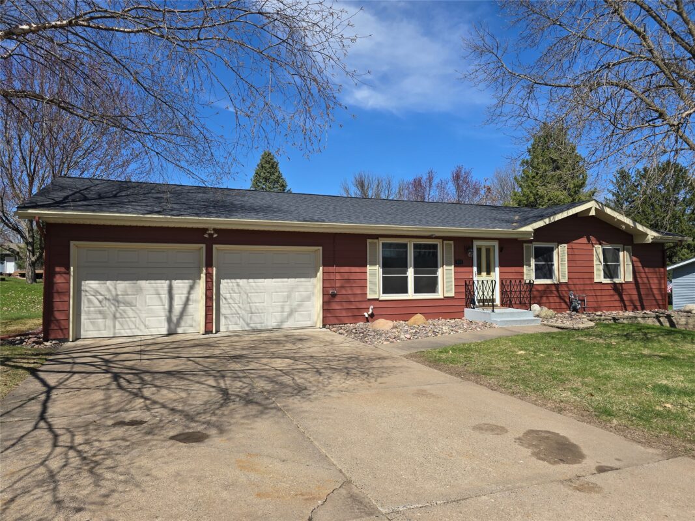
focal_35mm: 23
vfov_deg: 58.9
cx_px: 348
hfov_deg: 73.9
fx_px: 462
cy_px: 260
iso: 12
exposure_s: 1/922
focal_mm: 6.3
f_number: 1.7
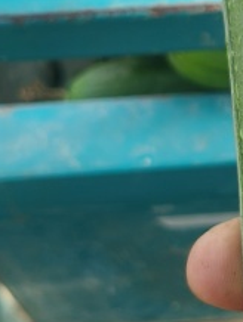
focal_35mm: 127
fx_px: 1186
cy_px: 55
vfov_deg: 15.4
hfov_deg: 11.0
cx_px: 427
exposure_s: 1/166
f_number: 1.8
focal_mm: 4.84
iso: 80
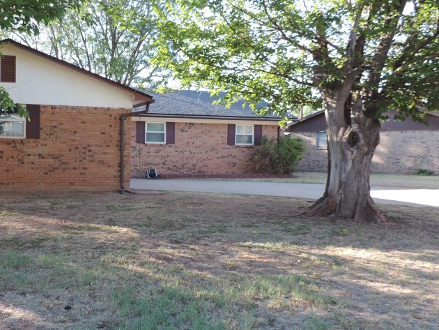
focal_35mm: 39
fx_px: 495
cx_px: 146
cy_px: 179
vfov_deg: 36.8
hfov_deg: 47.1
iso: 80
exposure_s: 1/100
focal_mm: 4.3
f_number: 3
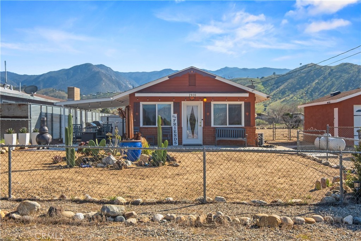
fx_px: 341
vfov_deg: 38.9
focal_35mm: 34
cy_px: 120
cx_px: 180
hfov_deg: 55.8
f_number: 9
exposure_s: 1/250
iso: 250
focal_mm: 22.9
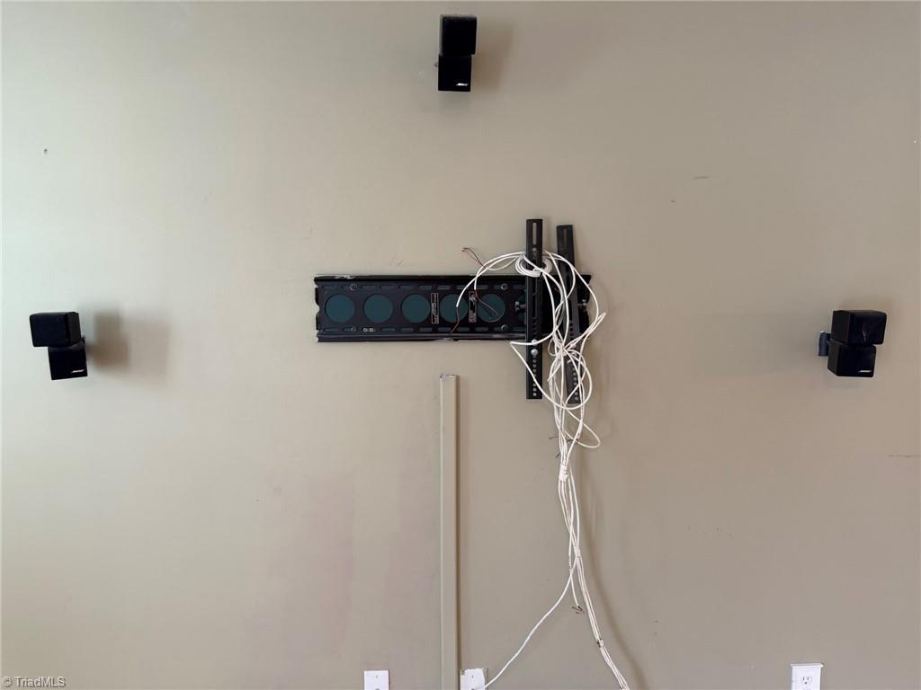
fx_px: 639
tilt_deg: -6.5
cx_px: 460
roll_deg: +0.8
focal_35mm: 24
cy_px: 345
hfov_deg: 71.6
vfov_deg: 56.8
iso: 200
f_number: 1.78
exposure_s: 1/120
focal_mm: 6.76
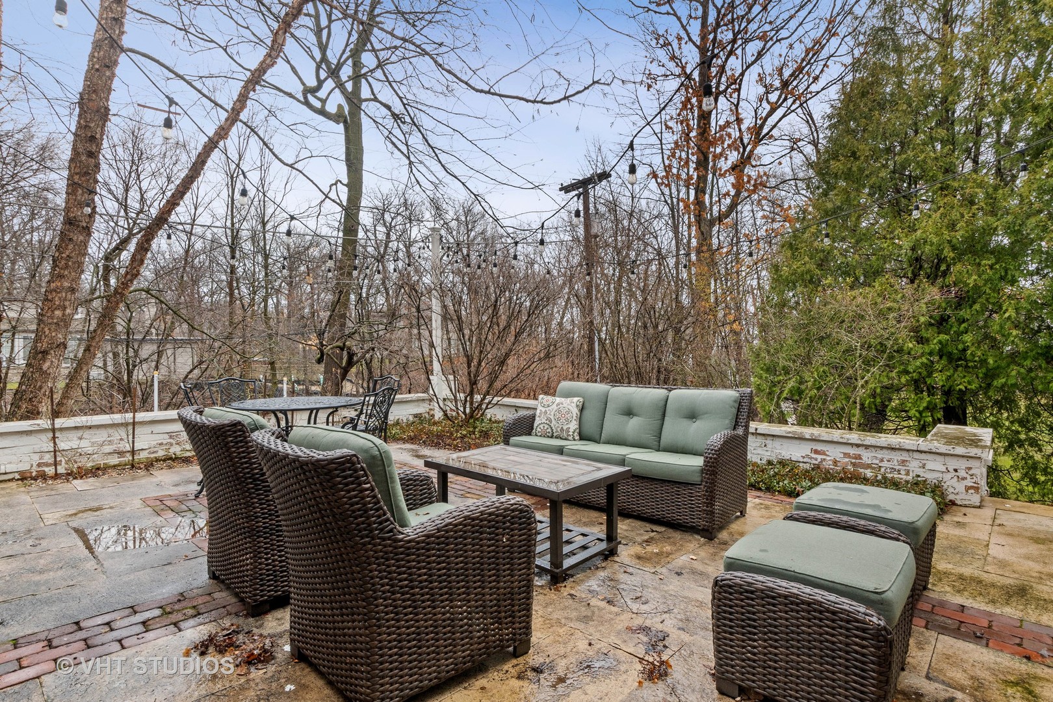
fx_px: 526
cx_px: 526
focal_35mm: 18
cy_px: 351
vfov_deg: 67.4
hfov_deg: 90.0
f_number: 11
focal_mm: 12
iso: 200
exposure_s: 1/80
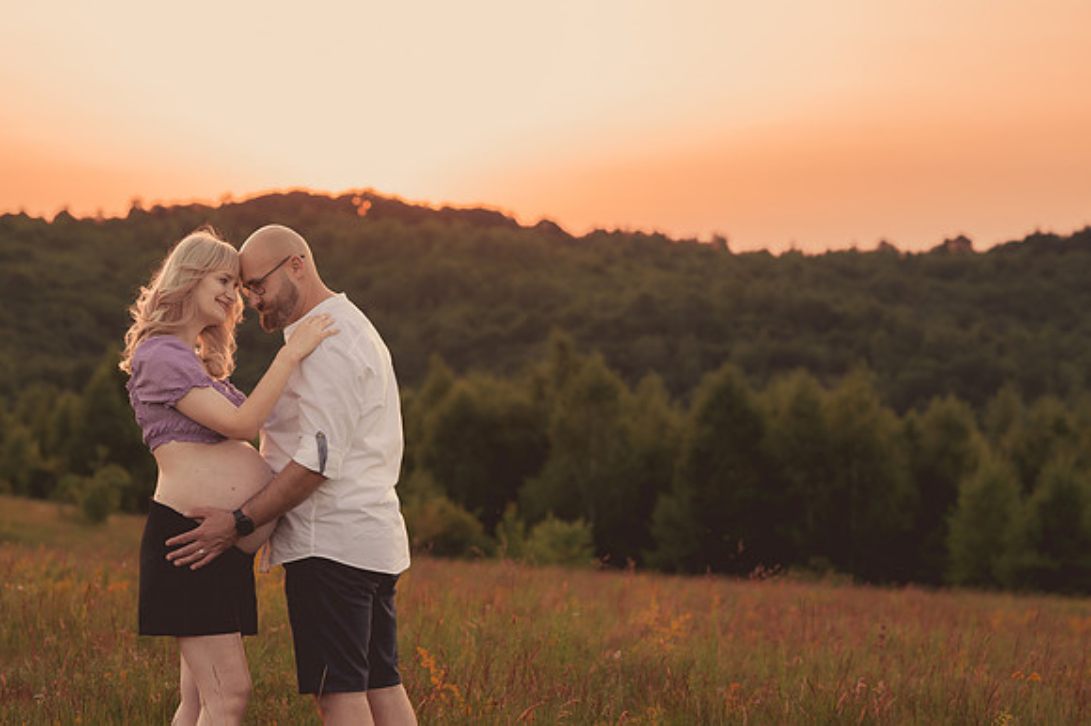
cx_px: 522
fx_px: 2913
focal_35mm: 96
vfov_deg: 14.2
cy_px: 411
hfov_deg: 21.2
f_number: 4
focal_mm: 85
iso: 400
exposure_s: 1/500
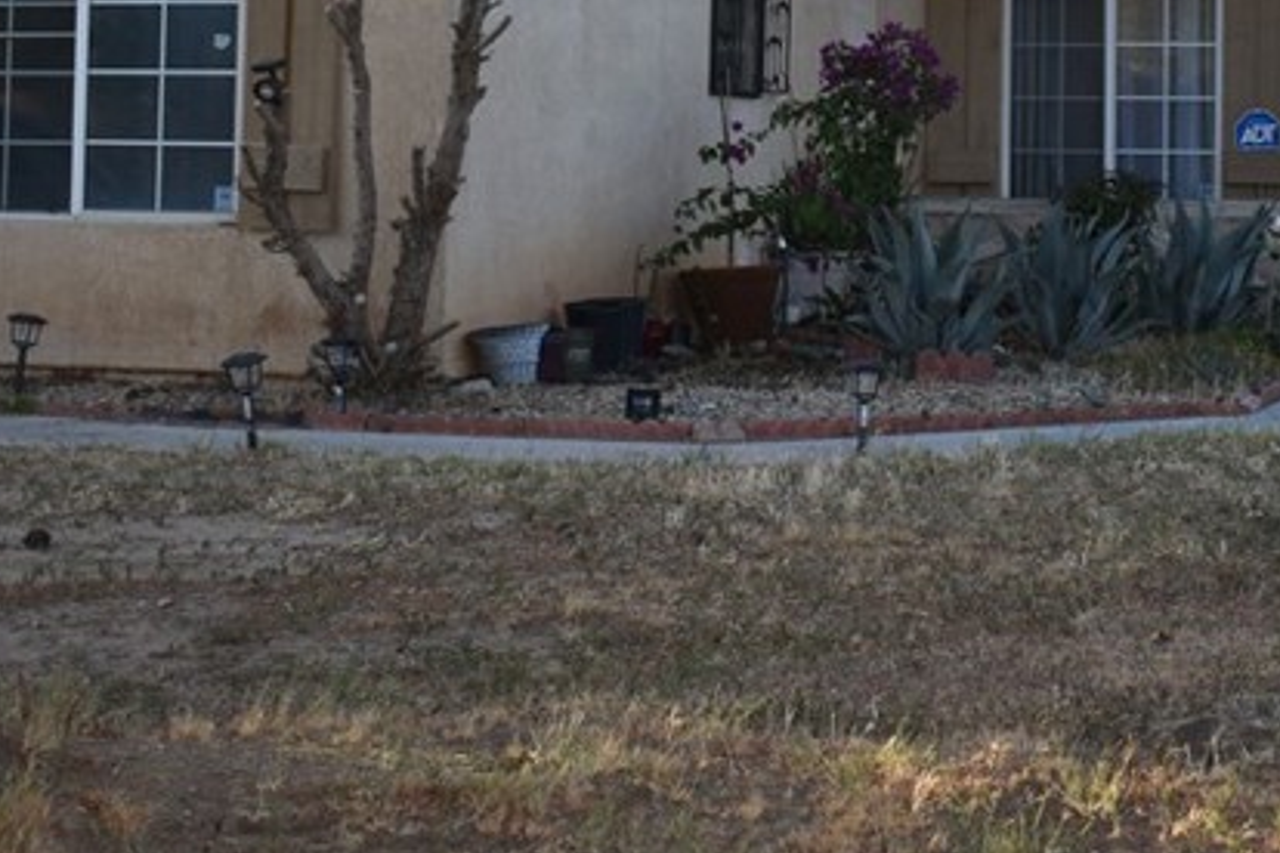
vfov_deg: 15.7
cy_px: 14
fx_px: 3030
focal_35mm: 85
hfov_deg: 23.4
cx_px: 1088
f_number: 5
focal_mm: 23
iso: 110
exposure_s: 1/200
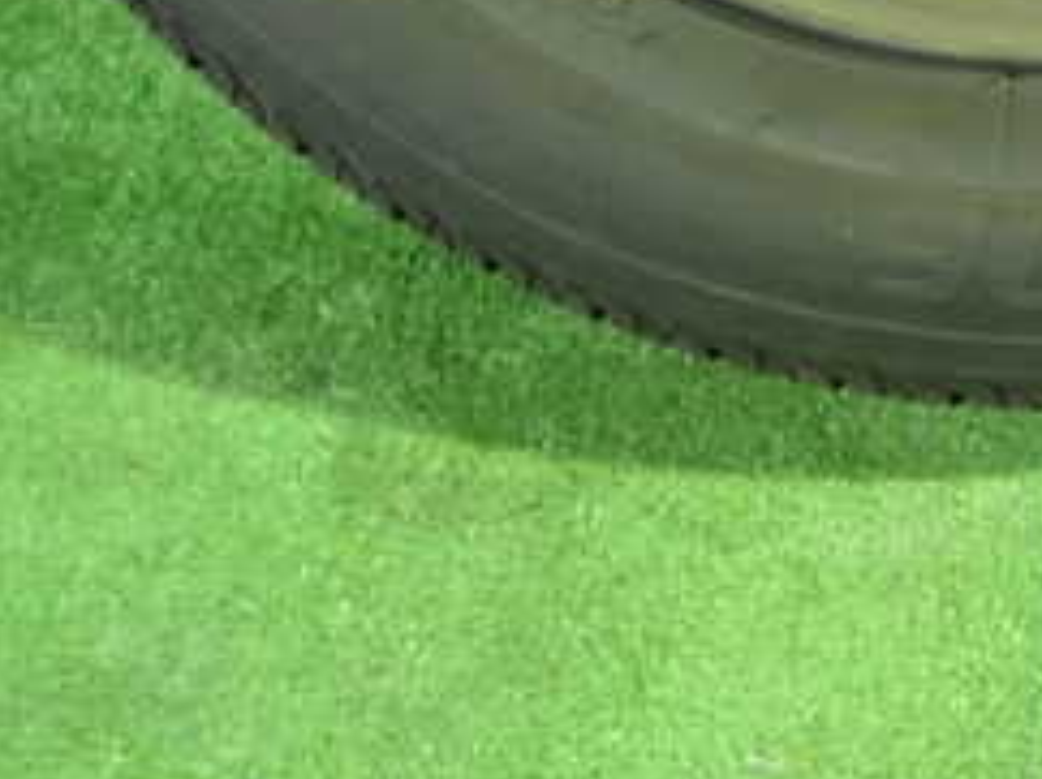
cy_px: -129
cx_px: 1076
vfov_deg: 22.0
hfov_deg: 28.9
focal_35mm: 62
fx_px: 1864
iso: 800
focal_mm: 4.5
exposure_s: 1/25
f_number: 2
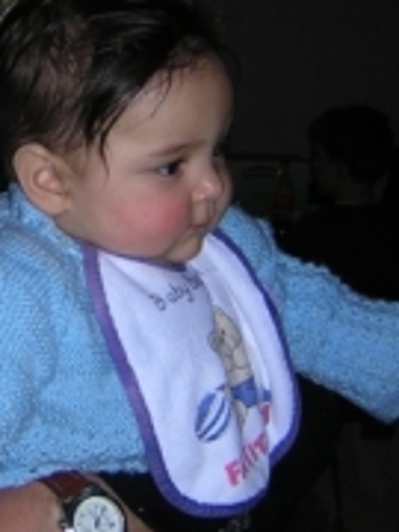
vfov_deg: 24.3
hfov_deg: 18.2
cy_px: 194
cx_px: 47
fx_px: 1229
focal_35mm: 80
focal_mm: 4.7
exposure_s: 1/60.1
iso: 100
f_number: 2.6
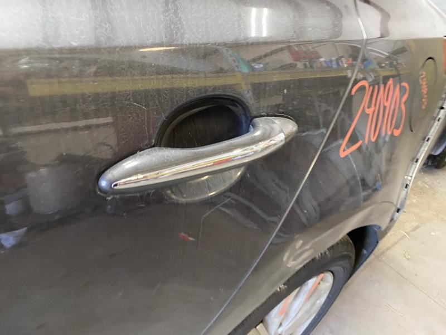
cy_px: 168
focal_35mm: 26
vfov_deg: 53.1
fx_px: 335
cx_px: 223
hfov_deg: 67.3
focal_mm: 4.25
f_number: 1.8
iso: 320
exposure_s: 1/60
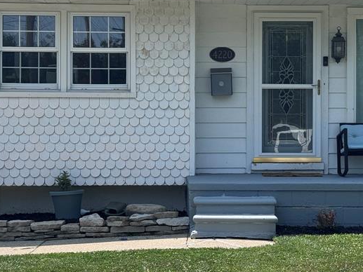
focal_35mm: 95
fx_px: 996
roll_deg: -0.2
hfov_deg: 20.6
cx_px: 239
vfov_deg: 15.6
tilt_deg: -0.8
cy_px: 113
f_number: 1.78
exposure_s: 1/4049
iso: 64
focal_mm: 6.76
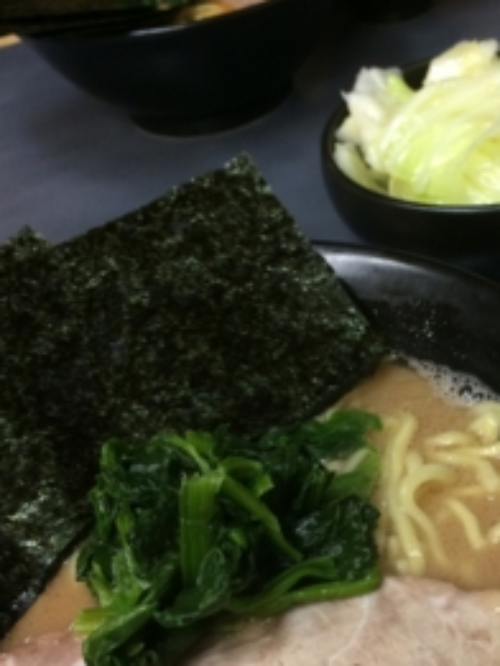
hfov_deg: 28.4
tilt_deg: -41.8
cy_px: 398
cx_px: 416
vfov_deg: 38.0
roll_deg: +12.4
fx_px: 962
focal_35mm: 50
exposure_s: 1/30
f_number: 2.2
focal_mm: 4.15
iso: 100
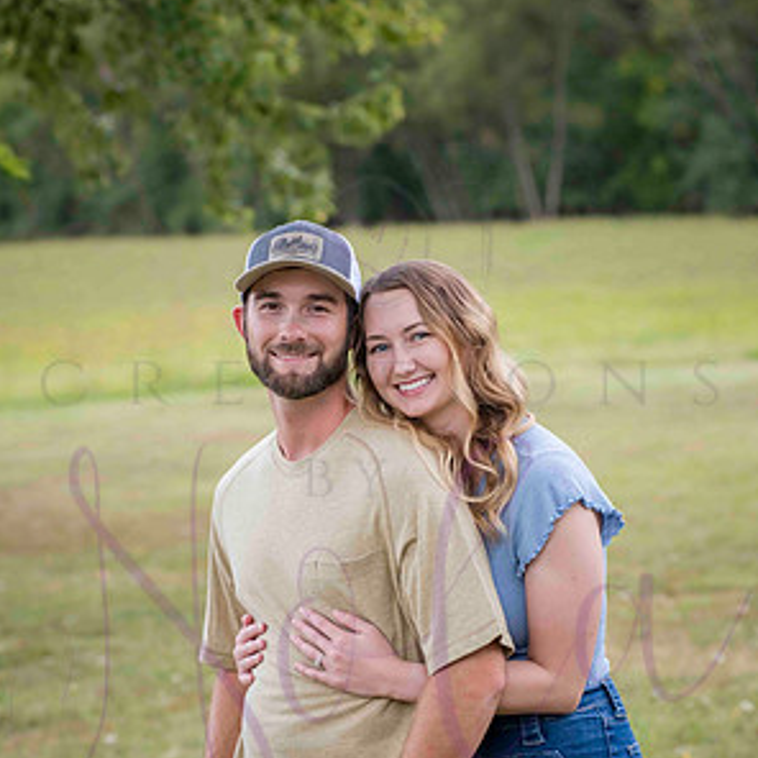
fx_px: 2750
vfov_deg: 15.7
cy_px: 474
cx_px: 382
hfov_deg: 15.7
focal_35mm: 111
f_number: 5
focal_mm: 86
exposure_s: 1/320
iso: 400
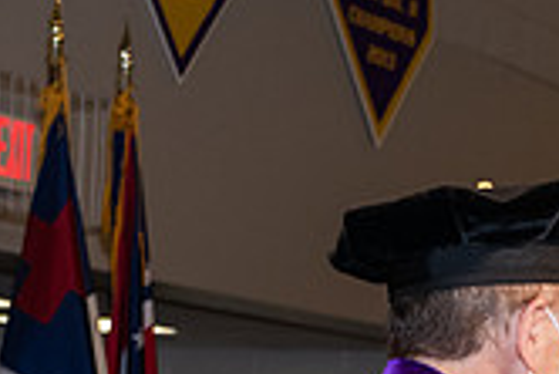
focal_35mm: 230
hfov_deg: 8.8
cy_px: 642
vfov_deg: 5.9
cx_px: 717
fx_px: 3574
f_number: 6.3
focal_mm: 66
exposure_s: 1/200
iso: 1600
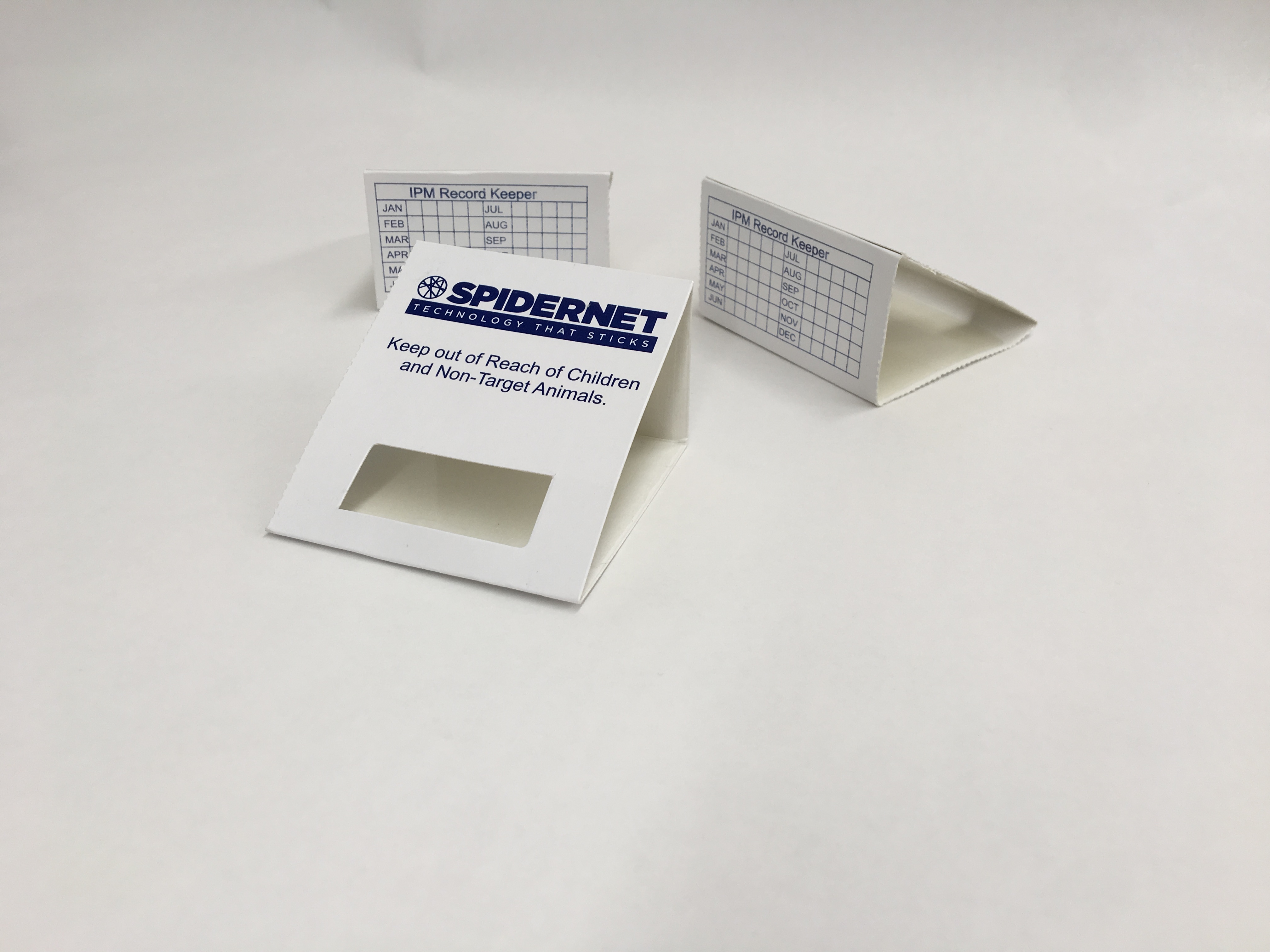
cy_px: 476
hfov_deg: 61.7
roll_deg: -0.9
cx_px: 635
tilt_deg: -29.8
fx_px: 1064
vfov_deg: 48.2
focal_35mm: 29
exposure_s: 1/50
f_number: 2.2
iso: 25
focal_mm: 4.15
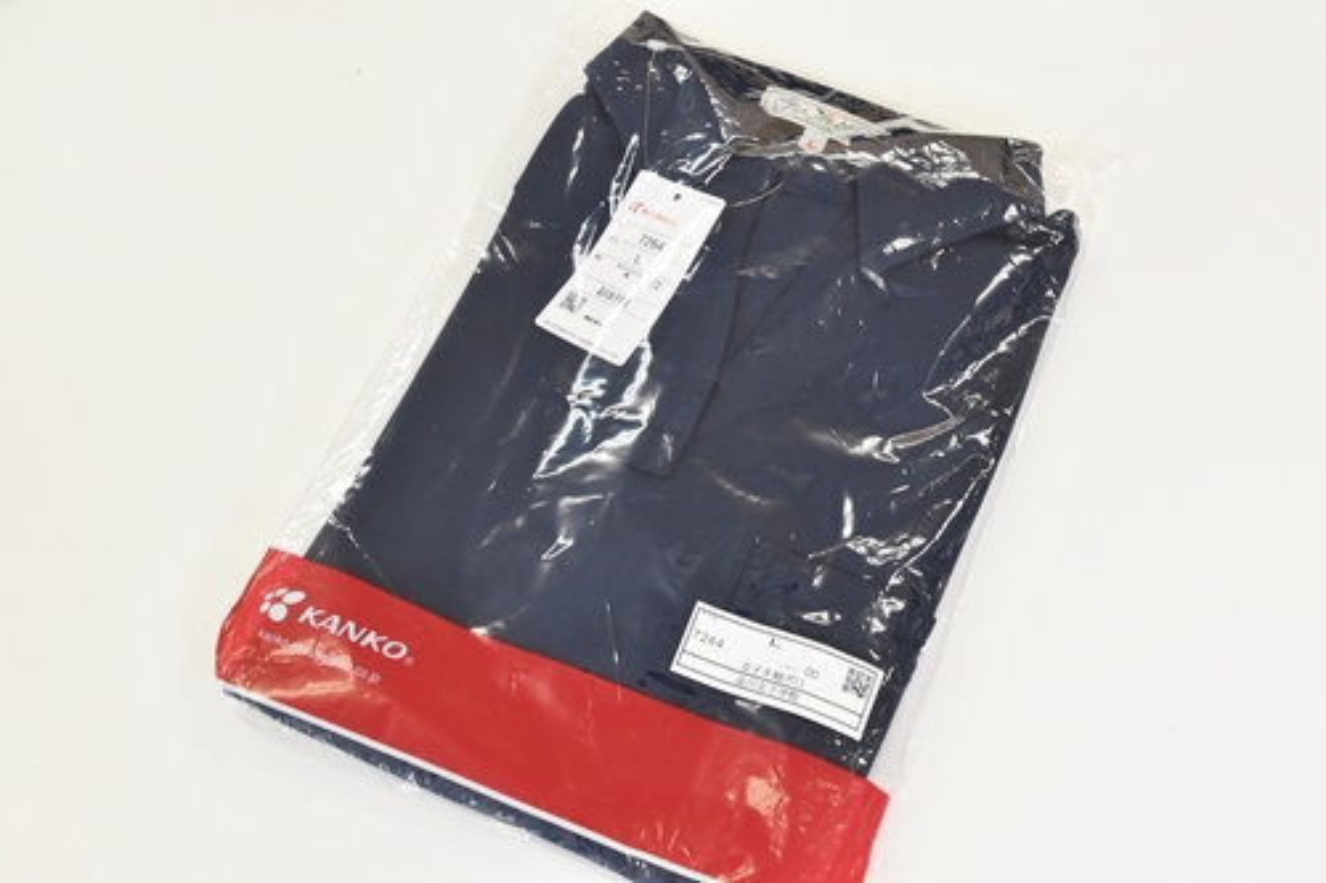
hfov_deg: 38.9
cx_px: 663
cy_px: 442
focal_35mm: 51
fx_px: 1878
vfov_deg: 26.5
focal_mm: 34
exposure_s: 1/200
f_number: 8
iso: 1600
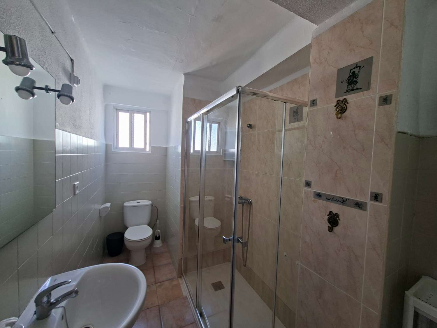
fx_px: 164
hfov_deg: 106.2
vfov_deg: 89.9
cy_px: 164
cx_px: 218
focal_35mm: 13
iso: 40
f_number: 2.2
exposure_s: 1/40
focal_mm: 1.74
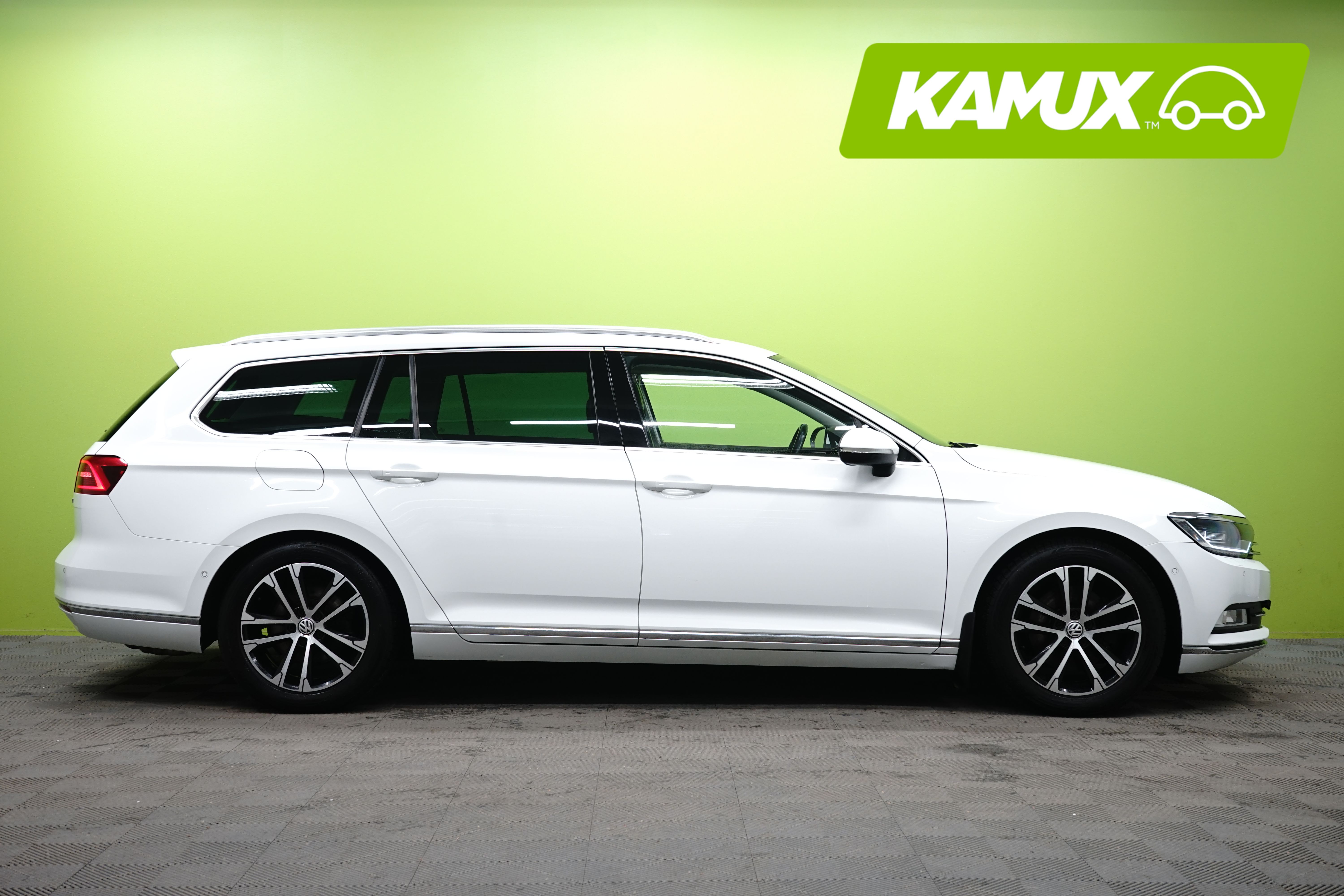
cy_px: 448
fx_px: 1605
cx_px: 672
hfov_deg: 45.4
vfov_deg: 31.2
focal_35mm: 43
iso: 500
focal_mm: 43
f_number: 8
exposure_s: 1/6
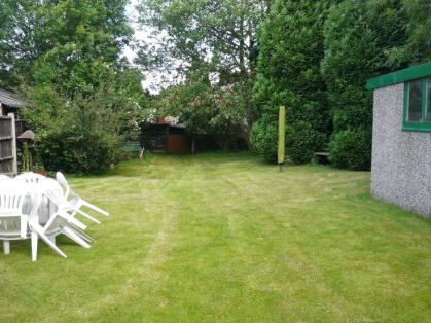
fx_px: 485
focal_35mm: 39
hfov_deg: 47.9
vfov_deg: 36.8
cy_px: 175
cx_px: 210
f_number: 2.8
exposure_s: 1/320
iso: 100
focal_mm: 4.6
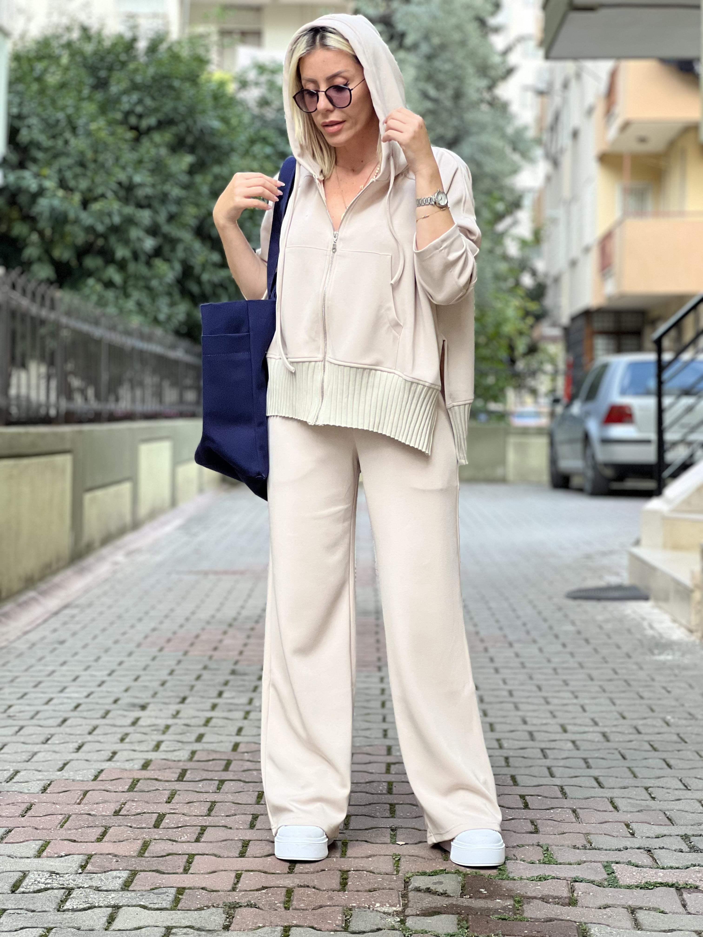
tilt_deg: -0.2
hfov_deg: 19.1
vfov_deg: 25.3
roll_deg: -1.4
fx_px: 2085
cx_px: 352
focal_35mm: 77
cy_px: 468
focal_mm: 9
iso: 125
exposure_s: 1/121
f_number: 2.8
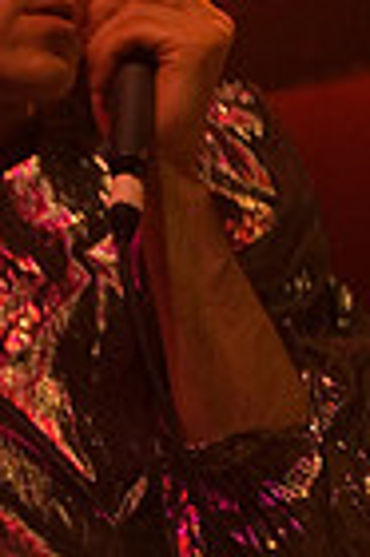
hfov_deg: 4.9
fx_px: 4312
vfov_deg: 7.4
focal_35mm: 279
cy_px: 438
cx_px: 82
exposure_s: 1/100
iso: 800
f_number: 2.8
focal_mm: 58
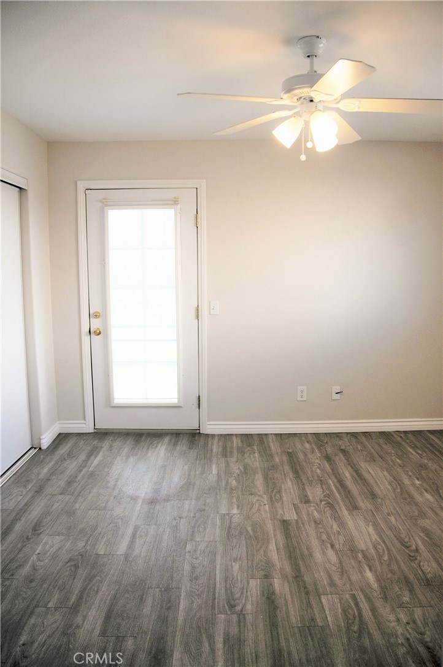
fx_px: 500
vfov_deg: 67.4
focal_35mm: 27
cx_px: 222
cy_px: 334
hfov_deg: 47.8
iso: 200
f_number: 3.5
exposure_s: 1/125
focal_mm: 18
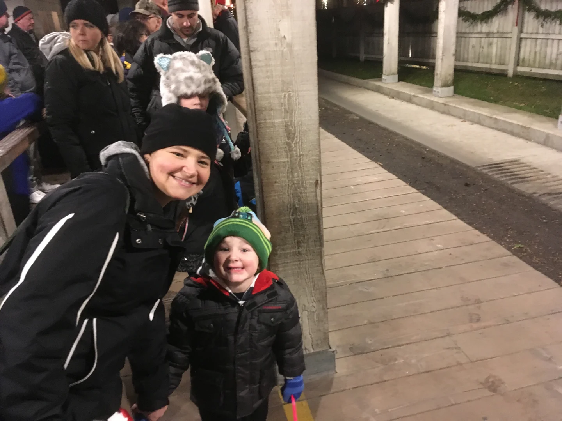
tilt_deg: -24.2
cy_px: 210
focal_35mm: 29
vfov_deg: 48.2
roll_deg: +4.8
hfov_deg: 61.7
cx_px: 281
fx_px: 471
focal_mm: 4.15
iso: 400
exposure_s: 1/15
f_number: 2.2
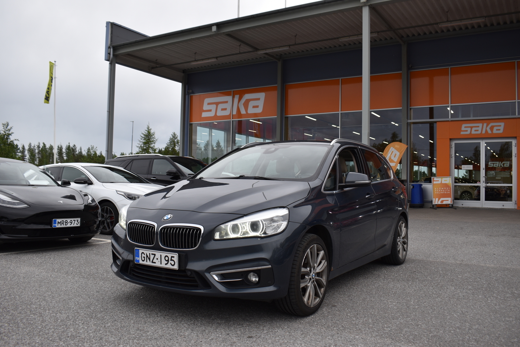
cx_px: 260
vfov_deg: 41.7
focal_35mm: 32
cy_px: 174
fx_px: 455
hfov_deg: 59.5
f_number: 6.7
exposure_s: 1/250
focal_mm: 21
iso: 200
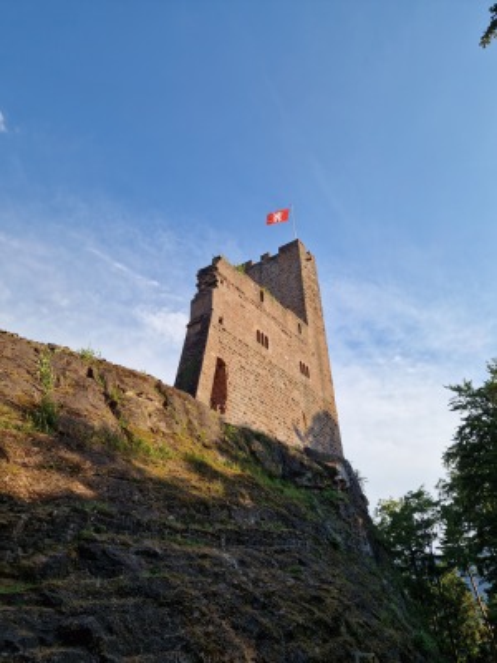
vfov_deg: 73.9
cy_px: 332
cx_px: 248
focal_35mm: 23
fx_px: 440
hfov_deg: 58.9
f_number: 1.8
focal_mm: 5.4
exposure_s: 1/1212
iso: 50
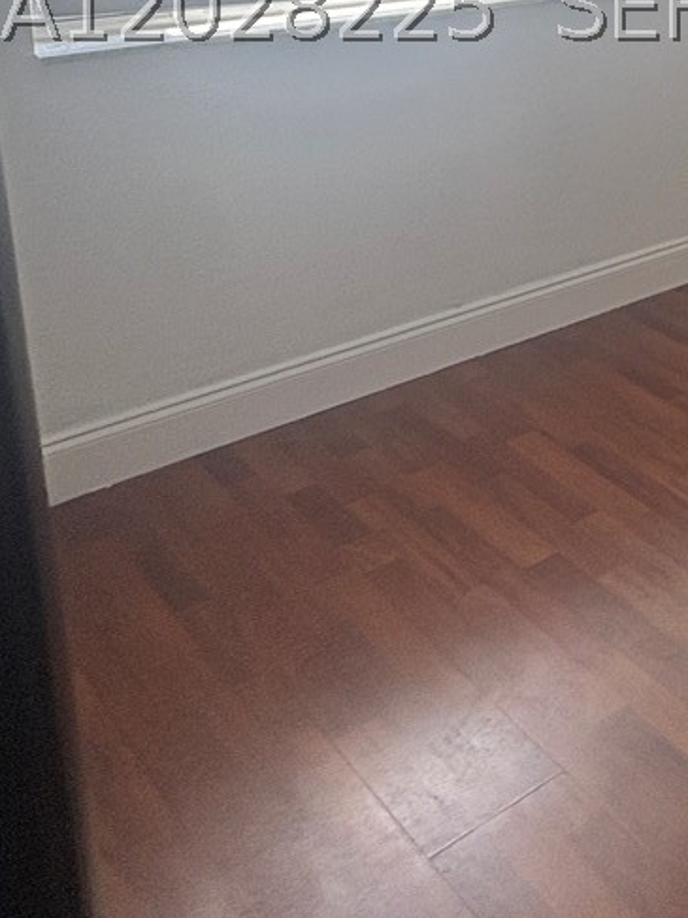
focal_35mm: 46
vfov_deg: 37.1
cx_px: 1110
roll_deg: -2.9
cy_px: 8
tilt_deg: -10.2
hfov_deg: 23.2
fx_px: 1220
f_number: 2.2
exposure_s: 1/99
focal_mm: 2.22
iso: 125
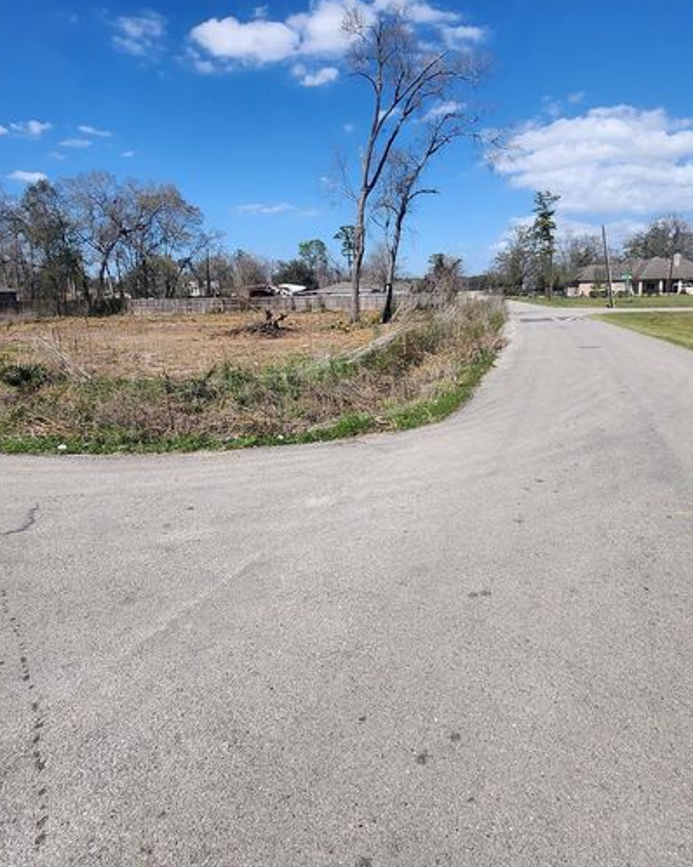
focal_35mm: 17
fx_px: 436
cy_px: 361
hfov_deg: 76.7
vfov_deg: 88.9
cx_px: 385
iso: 32
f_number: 2.2
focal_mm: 1.7
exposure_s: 1/1723
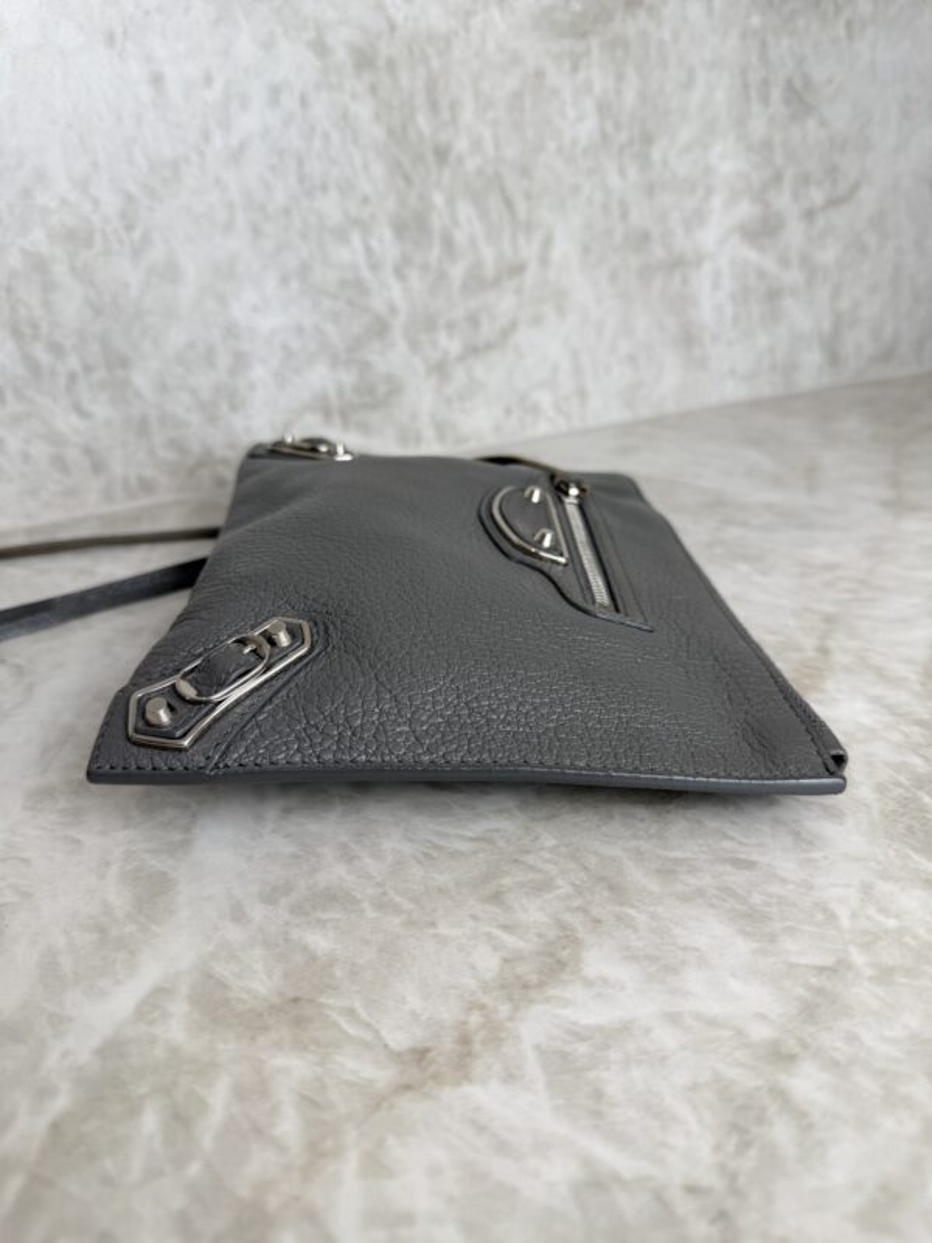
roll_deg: +0.9
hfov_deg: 56.8
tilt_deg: -25.3
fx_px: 862
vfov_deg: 71.6
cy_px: 622
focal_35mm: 24
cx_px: 466
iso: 50
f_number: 1.78
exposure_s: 1/120
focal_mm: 6.76
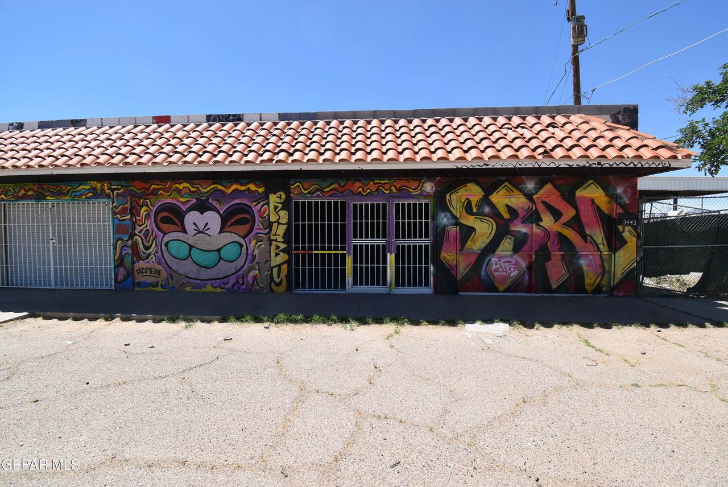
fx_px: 304
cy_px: 244
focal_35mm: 15
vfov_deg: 77.4
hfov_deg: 100.3
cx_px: 364
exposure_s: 1/250
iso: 100
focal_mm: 10
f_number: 8
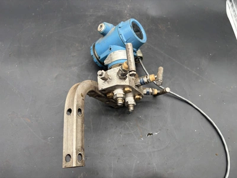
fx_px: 178
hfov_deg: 67.3
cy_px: 89
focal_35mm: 26
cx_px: 118
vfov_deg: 53.1
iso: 40
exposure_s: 1/121
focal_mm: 5.96
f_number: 1.6
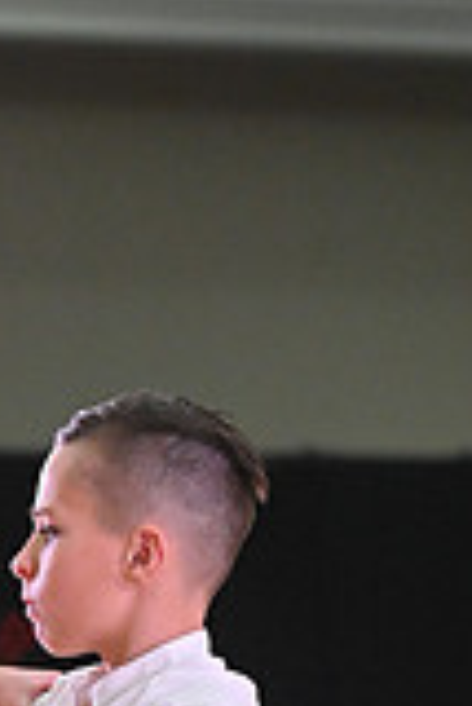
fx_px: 9596
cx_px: -285
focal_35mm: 489
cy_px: 1240
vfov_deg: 4.2
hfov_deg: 2.8
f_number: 5.6
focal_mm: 135
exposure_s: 1/320
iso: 3200
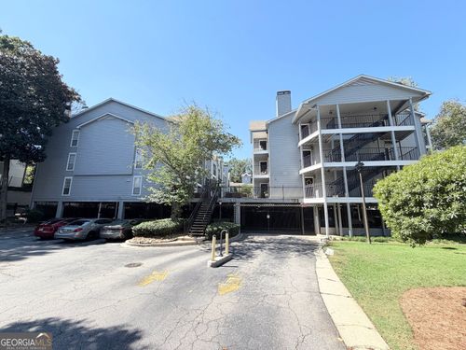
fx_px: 188
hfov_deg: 102.1
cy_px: 175
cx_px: 233
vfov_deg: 85.7
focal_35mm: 14
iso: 40
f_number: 2.2
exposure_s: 1/770
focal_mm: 2.22
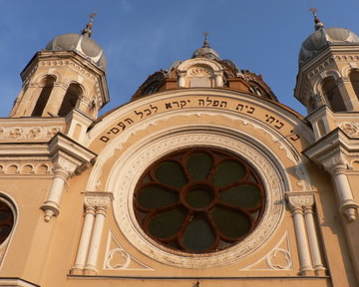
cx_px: 189
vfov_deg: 38.2
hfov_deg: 46.8
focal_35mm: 39
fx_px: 414
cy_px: 140
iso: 80
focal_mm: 6
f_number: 4
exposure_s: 1/250
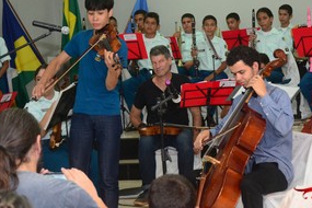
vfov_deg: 11.1
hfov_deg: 16.6
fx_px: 1066
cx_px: 197
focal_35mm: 123
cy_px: 92
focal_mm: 52
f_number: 5
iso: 1600
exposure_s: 1/60
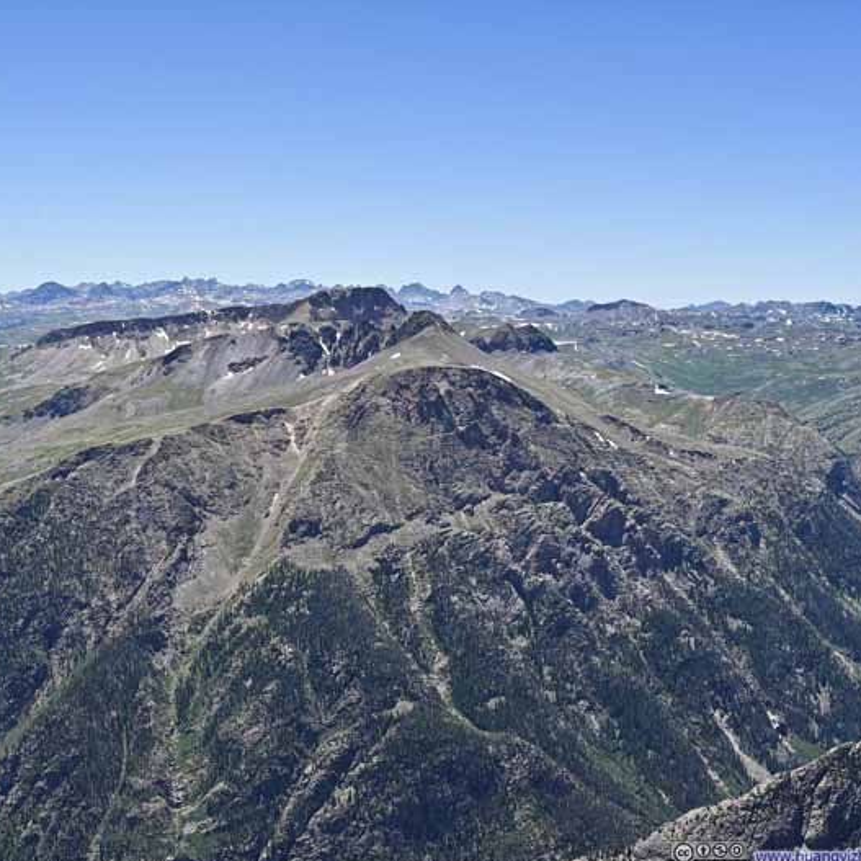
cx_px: 270
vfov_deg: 29.6
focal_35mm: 58
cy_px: 432
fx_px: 1632
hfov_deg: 29.3
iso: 64
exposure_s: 1/400
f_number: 6.3
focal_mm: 45
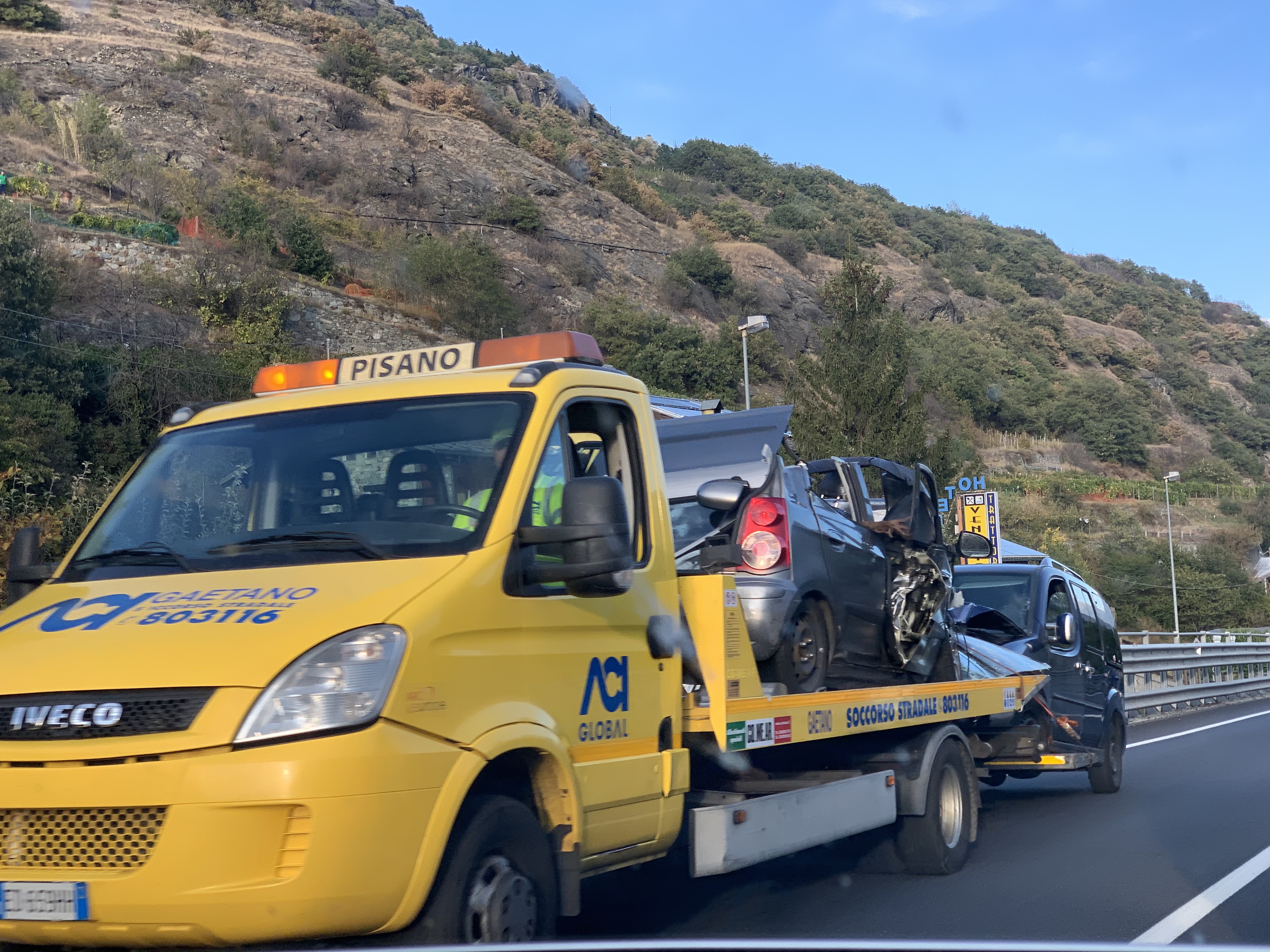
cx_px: 635
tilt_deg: -0.1
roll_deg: +1.1
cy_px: 476
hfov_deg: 36.8
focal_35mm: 52
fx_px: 1908
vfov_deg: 28.0
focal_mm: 6
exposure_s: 1/97
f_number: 2.4
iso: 16
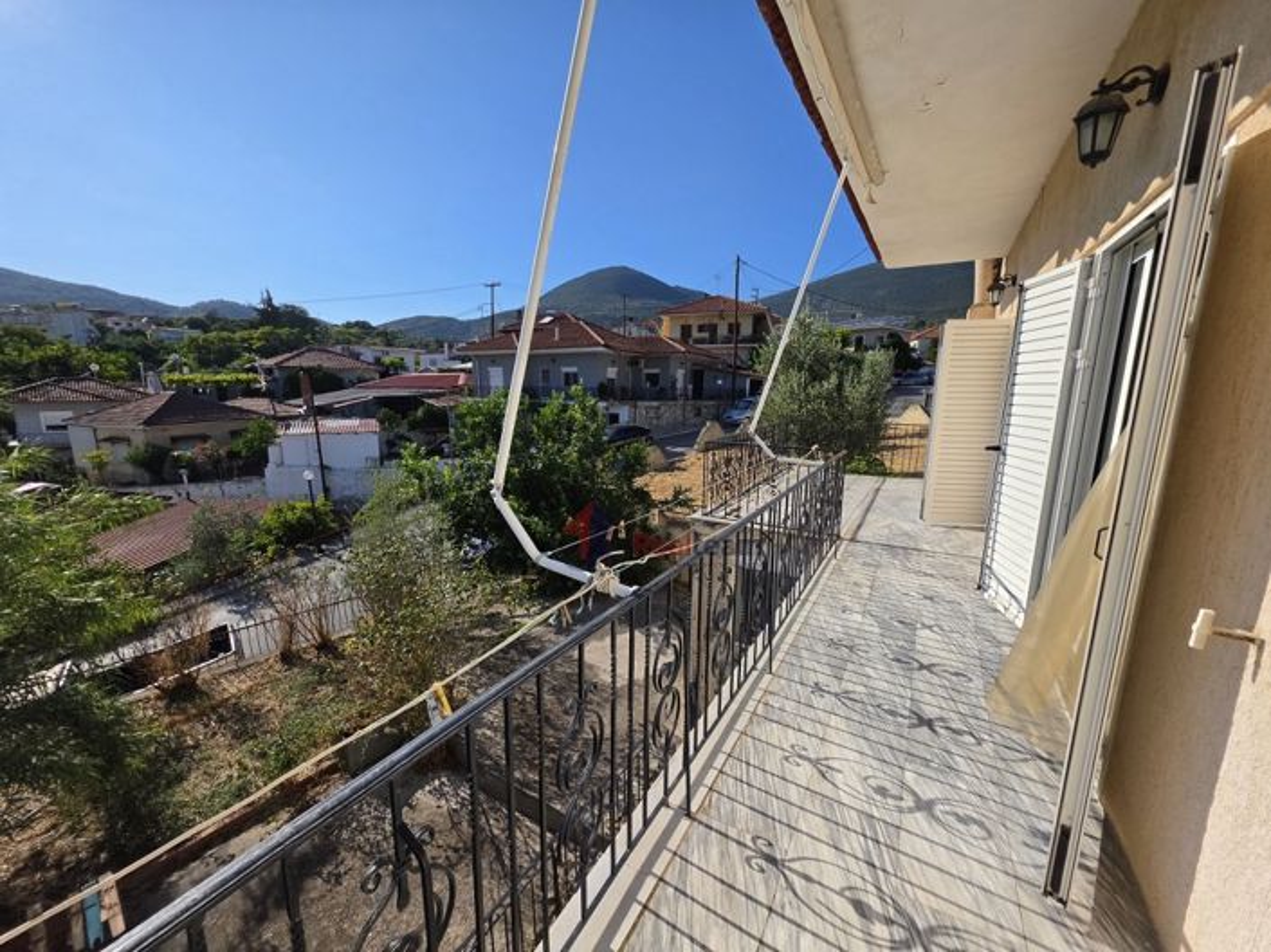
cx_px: 636
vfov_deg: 89.9
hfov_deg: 106.2
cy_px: 476
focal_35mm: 13
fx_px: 477
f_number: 1.9
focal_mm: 2.2
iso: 32
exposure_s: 1/2945
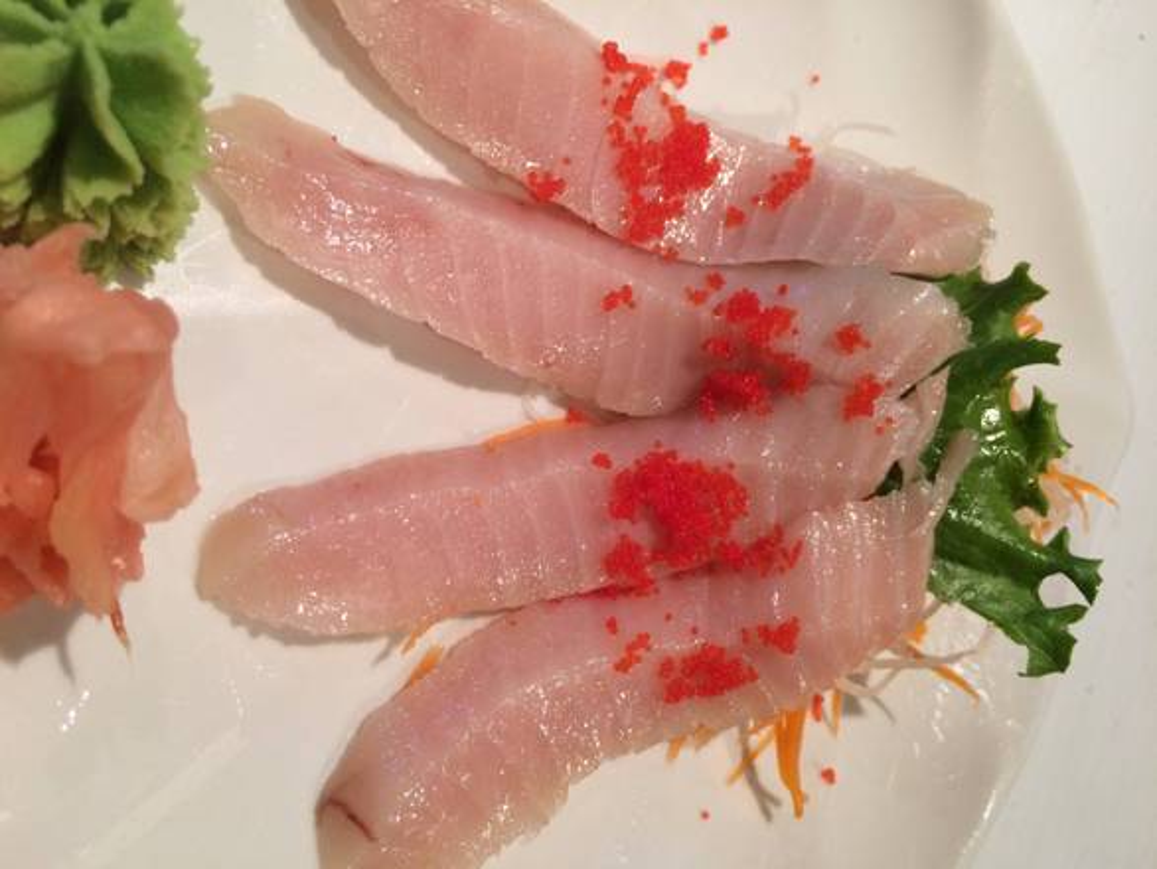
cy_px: 434
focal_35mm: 29
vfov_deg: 48.3
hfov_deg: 61.6
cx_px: 578
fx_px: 970
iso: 50
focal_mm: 4.15
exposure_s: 1/30
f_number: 2.2
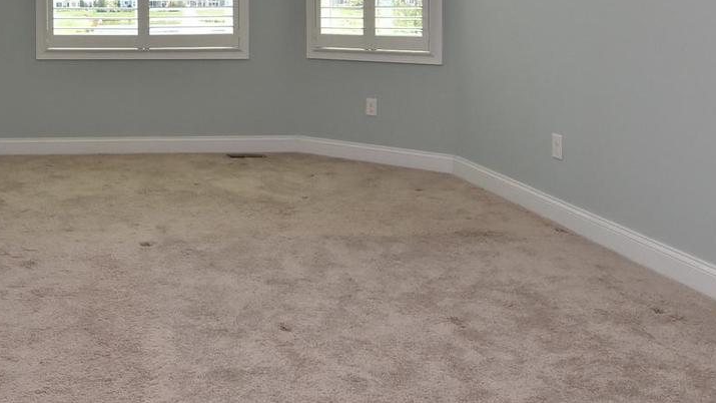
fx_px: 721
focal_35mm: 38
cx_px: 118
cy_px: 12
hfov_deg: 49.0
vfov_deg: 29.4
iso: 800
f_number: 9
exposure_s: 1/160
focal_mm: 12
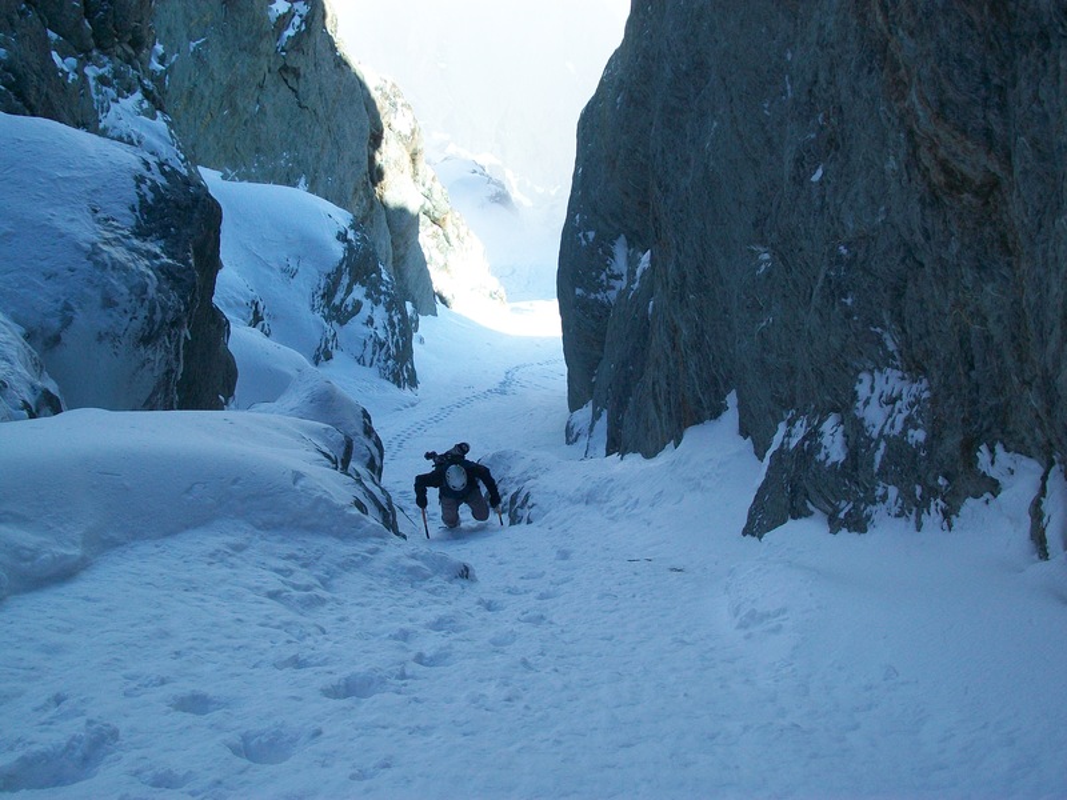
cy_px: 400
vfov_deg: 36.0
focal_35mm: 40
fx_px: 1233
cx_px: 534
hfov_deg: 46.8
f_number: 3.2
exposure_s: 1/320
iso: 64
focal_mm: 7.1
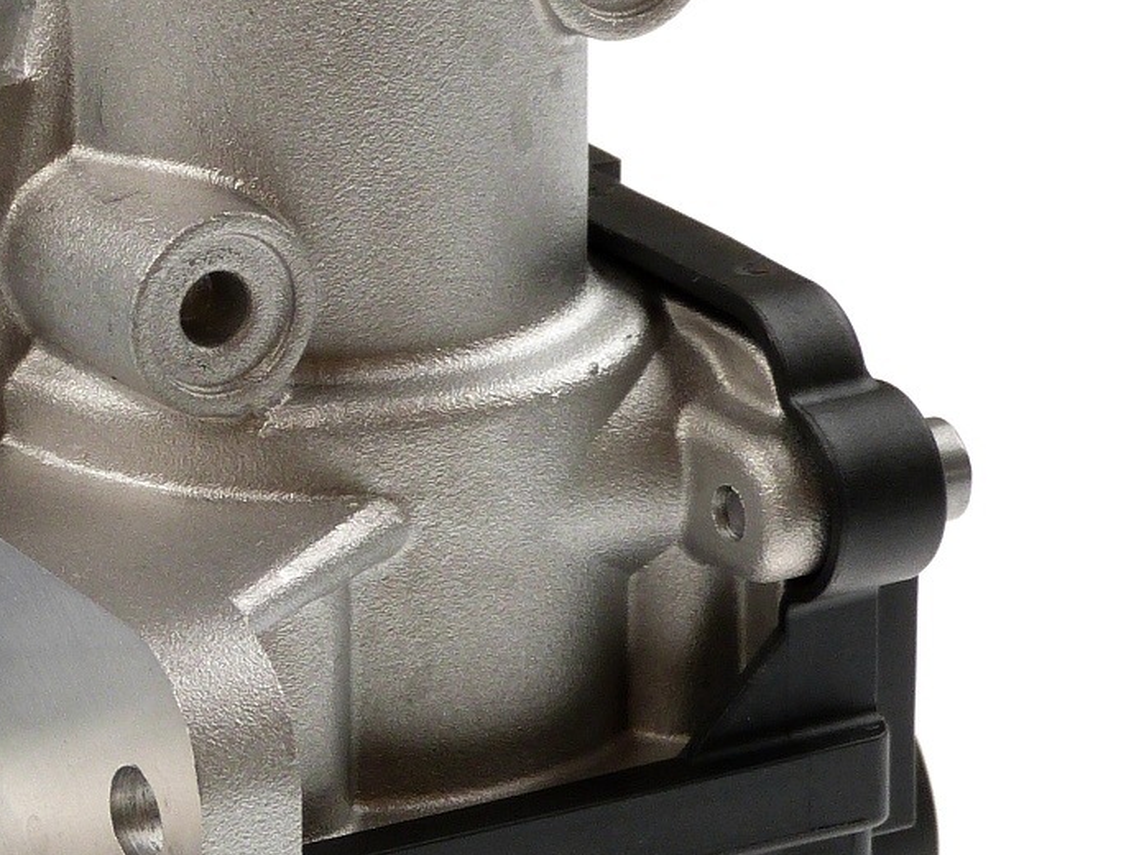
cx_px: -368
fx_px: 9215
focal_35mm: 280
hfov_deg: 7.0
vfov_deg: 5.3
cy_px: 566
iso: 100
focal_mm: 17.5
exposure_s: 1/80
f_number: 3.4
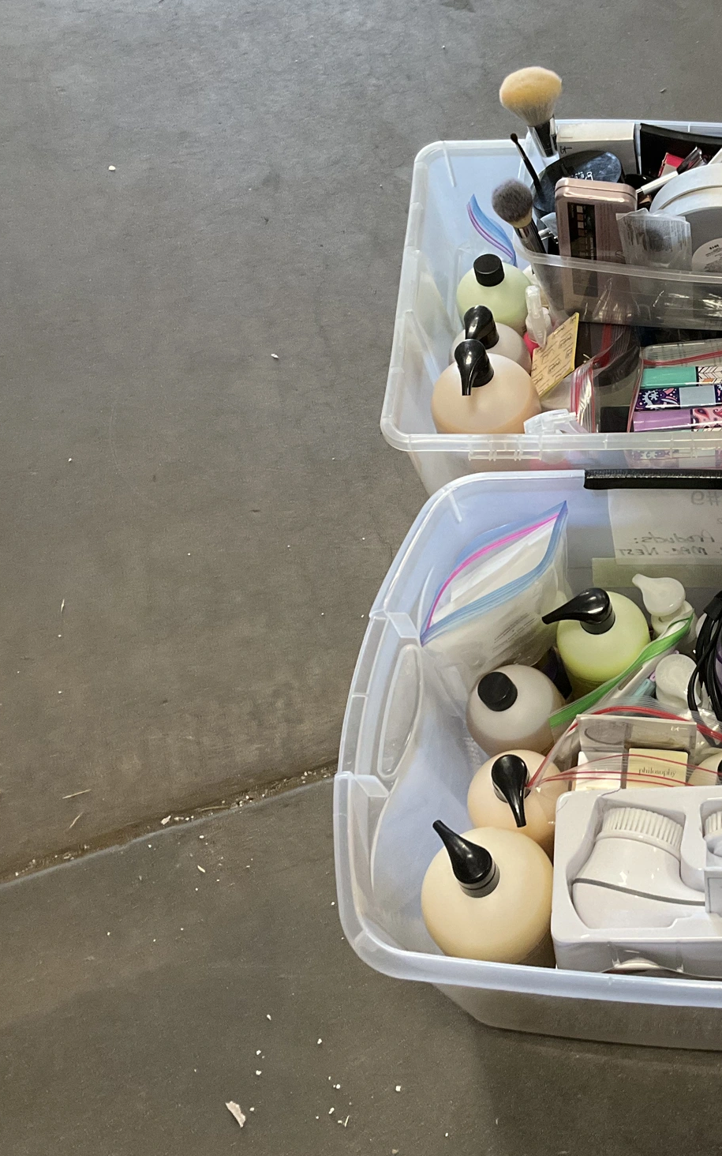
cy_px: 566
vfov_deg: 47.2
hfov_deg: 28.8
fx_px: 1322
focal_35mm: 42
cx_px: 701
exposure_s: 1/60
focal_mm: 3
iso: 160
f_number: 1.8
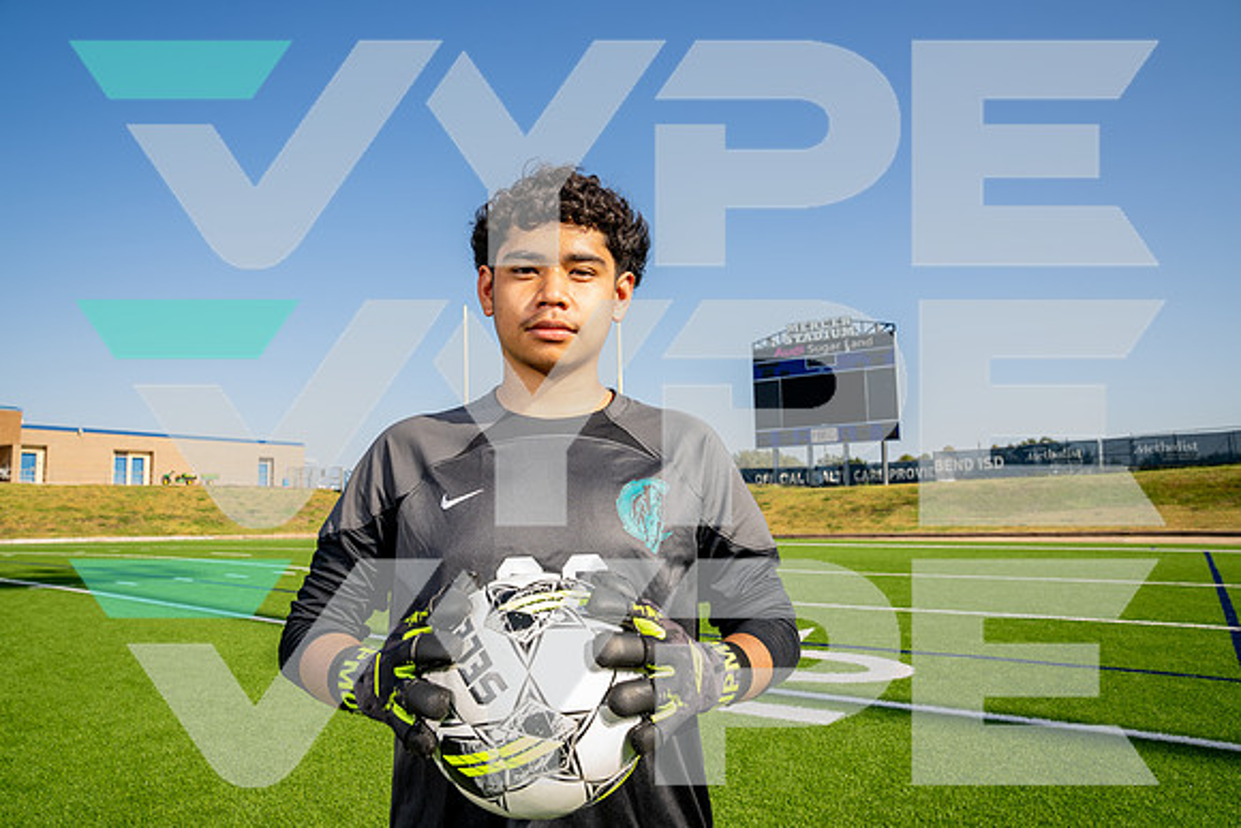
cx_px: 620
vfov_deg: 53.2
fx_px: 827
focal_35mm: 24
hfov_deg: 73.7
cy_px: 414
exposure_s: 1/125
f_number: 7.1
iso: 50
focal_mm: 24
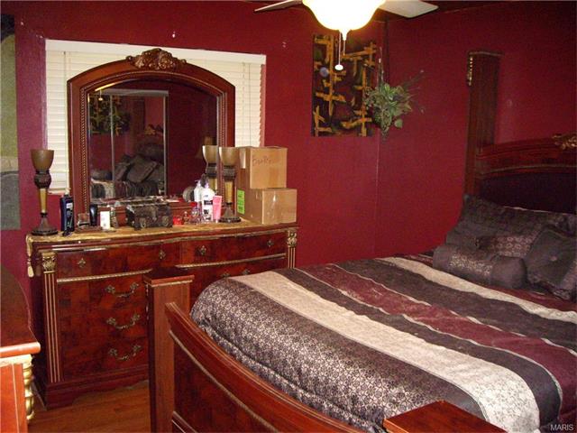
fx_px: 633
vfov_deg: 37.7
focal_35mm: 38
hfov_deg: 49.0
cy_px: 216
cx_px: 288
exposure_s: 1/40
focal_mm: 6.2
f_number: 2.7
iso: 400
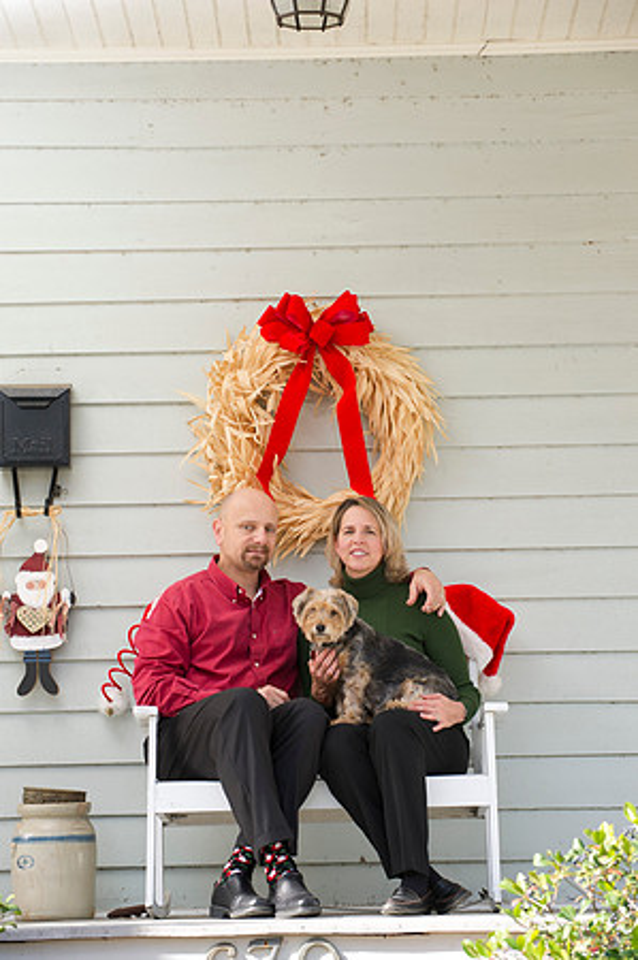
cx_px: 319
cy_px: 480
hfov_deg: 10.5
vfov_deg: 15.8
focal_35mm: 130
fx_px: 3464
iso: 200
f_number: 5.6
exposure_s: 1/100
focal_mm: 130
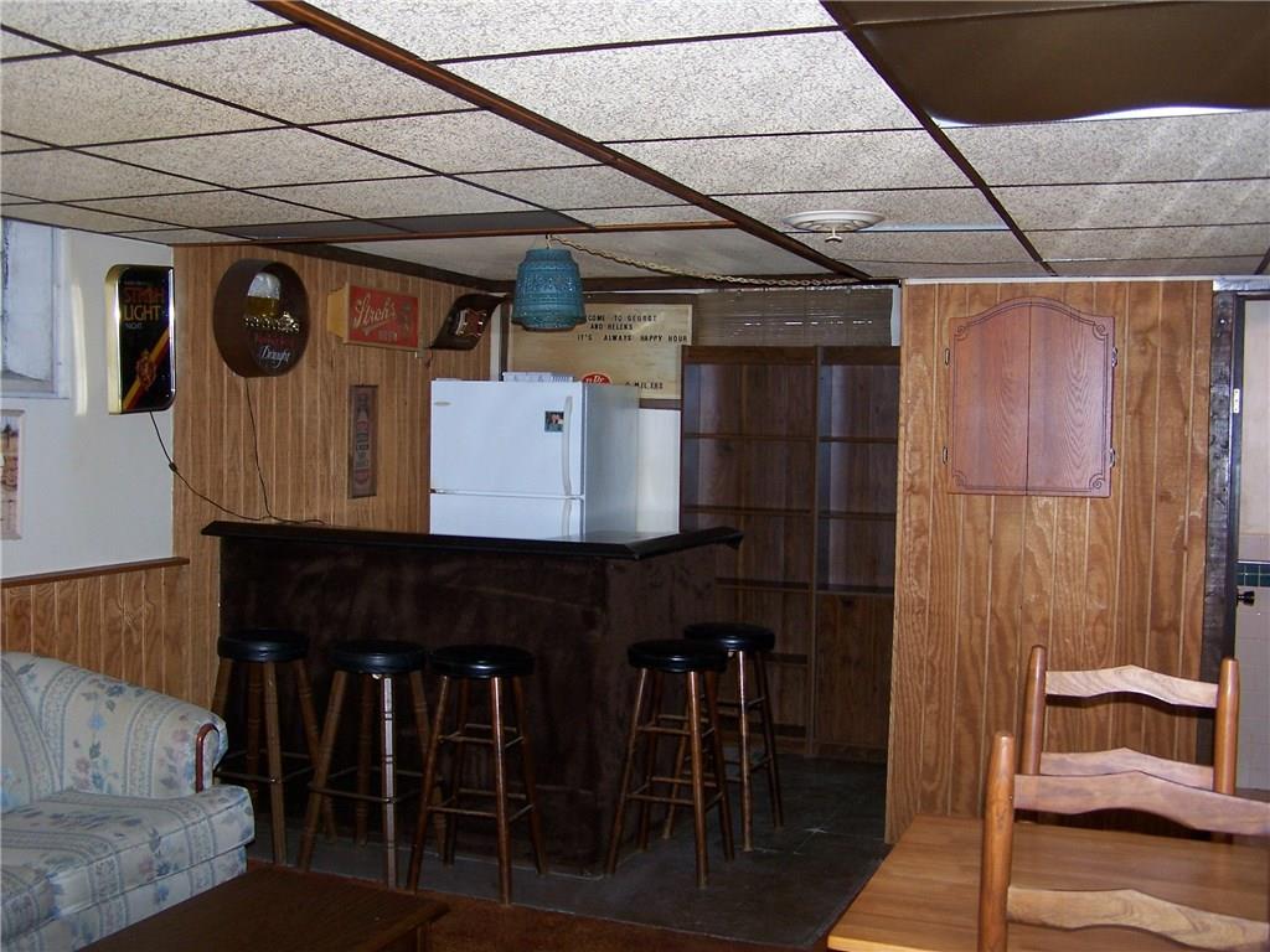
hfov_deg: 49.0
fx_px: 1394
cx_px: 635
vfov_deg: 37.7
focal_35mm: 38
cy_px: 476
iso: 140
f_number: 2.8
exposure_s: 1/60
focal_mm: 6.3
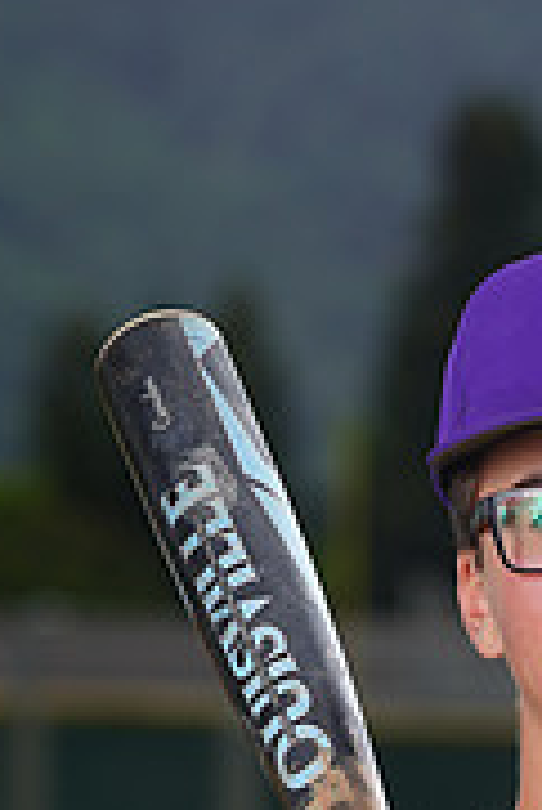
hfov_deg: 2.3
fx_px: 13726
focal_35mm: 609
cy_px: 1240
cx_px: 620
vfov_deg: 3.4
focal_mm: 190
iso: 100
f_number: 8
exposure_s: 1/250
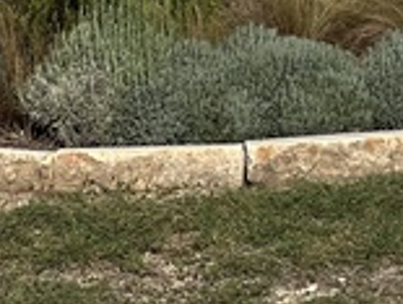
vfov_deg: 4.7
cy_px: -195
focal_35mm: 317
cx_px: 824
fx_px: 3699
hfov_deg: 6.1
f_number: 2.8
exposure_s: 1/1410
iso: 32
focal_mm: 9
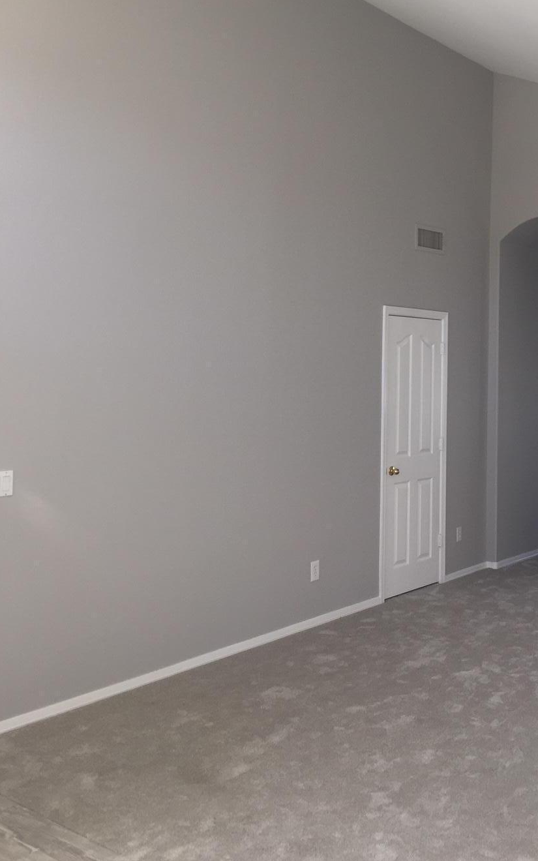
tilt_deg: +4.1
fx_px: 891
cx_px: 386
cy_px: 341
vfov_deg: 51.2
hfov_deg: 33.1
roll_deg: -0.2
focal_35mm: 38
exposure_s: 1/60
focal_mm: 4.15
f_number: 2.2
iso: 32
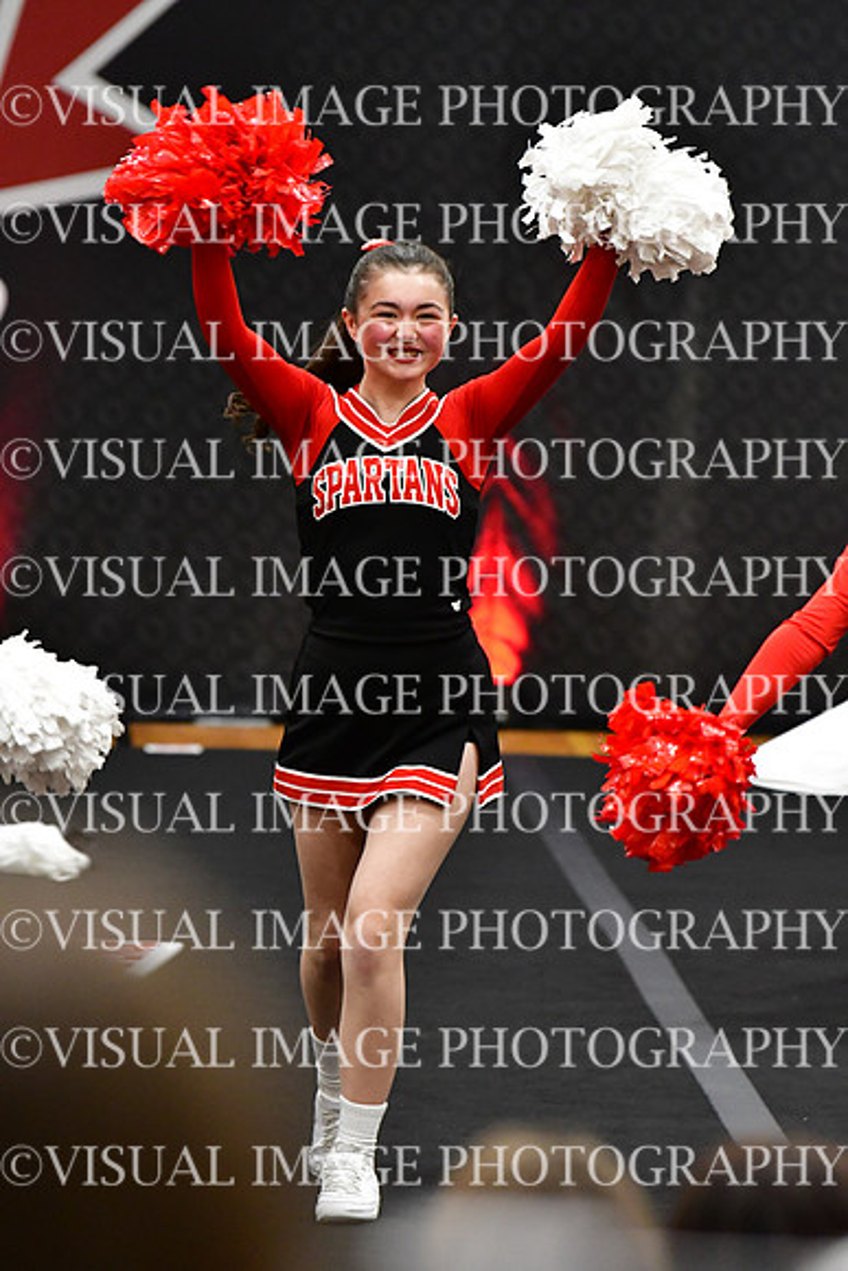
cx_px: 424
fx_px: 9534
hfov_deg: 5.1
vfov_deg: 7.6
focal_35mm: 270
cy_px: 636
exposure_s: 1/500
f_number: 3.5
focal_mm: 180
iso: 5000
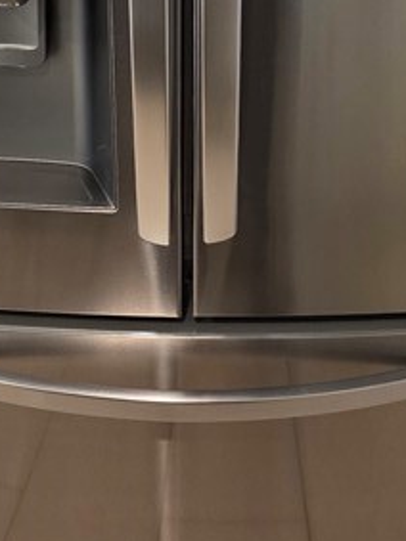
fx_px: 736
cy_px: -46
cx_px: 216
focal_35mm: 47
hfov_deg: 30.8
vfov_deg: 35.1
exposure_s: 1/120
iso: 250
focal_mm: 2.2
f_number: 1.9
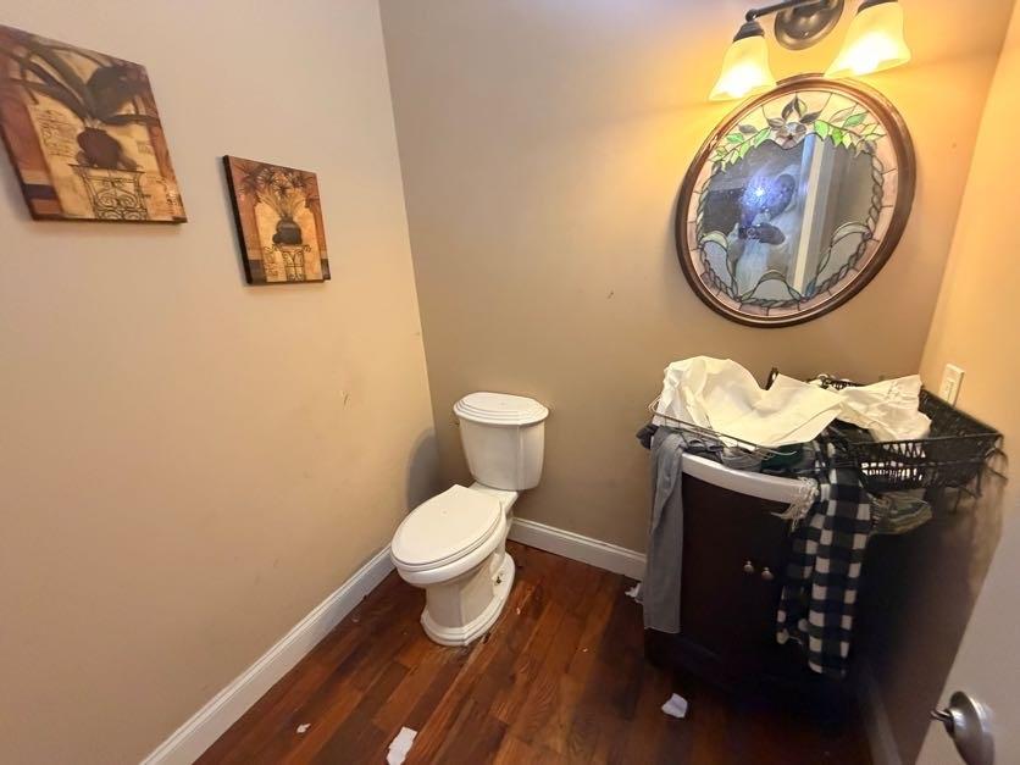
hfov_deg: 102.1
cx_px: 510
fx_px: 413
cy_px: 382
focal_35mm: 14
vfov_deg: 85.7
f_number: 2.2
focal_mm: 2.22
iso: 800
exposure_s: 1/60
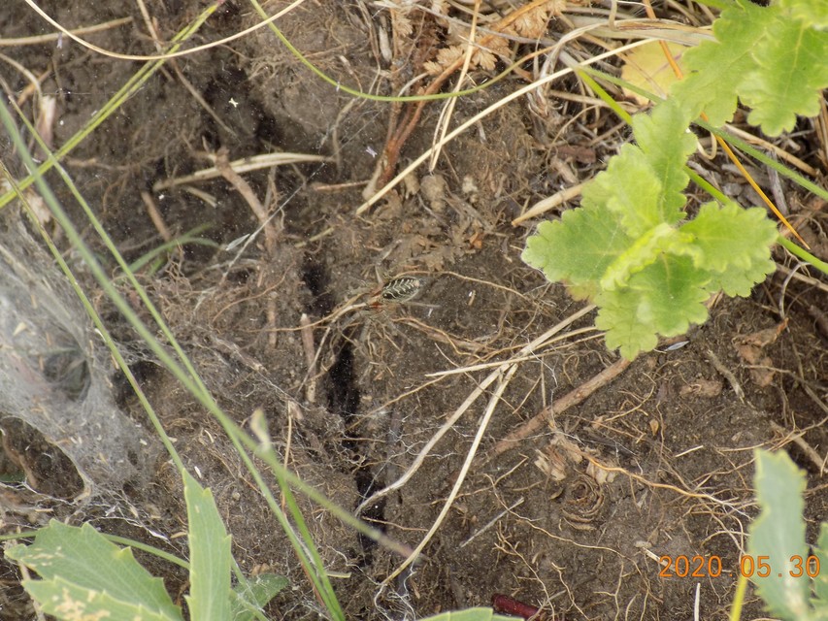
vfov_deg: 12.6
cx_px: 414
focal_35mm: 118
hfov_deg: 16.7
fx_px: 2823
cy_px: 310
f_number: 4.8
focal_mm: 20.9
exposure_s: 1/80
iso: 80
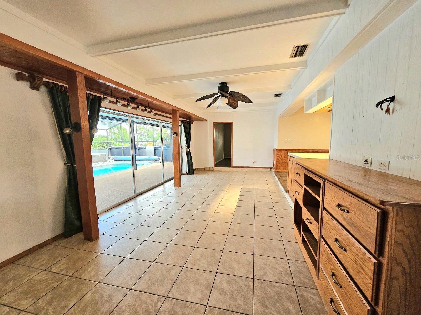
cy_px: 158
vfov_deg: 89.9
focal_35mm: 13
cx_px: 210
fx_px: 158
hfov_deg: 106.2
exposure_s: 1/60.2
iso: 320
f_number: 2.2
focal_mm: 2.2
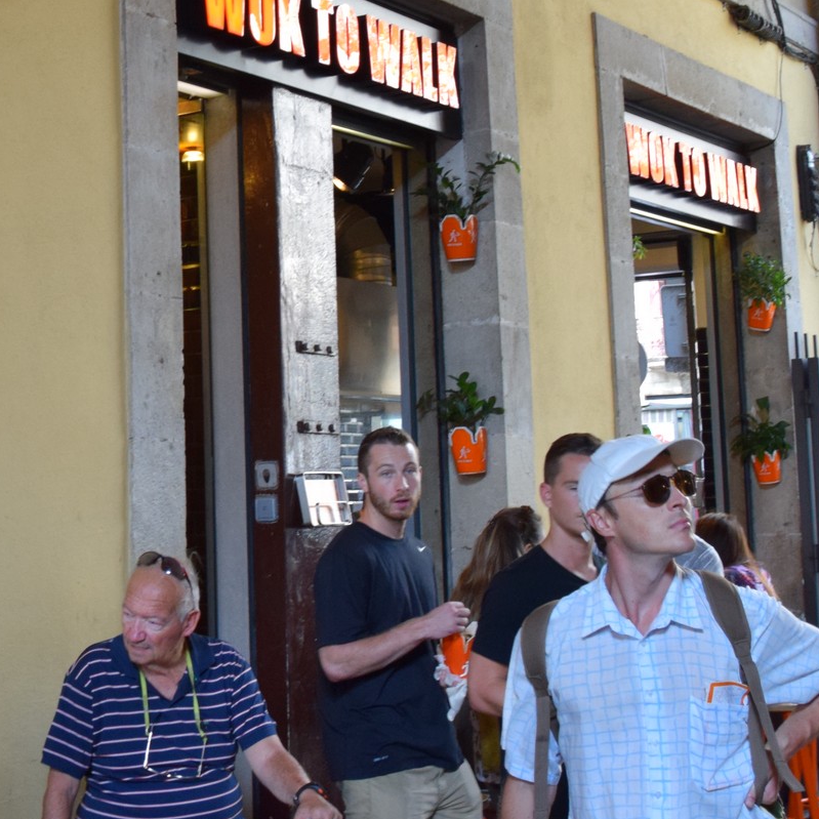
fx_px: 1660
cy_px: 260
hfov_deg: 26.7
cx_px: 62
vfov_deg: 27.5
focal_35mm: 62
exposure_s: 1/125
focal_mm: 18
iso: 800
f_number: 5.6
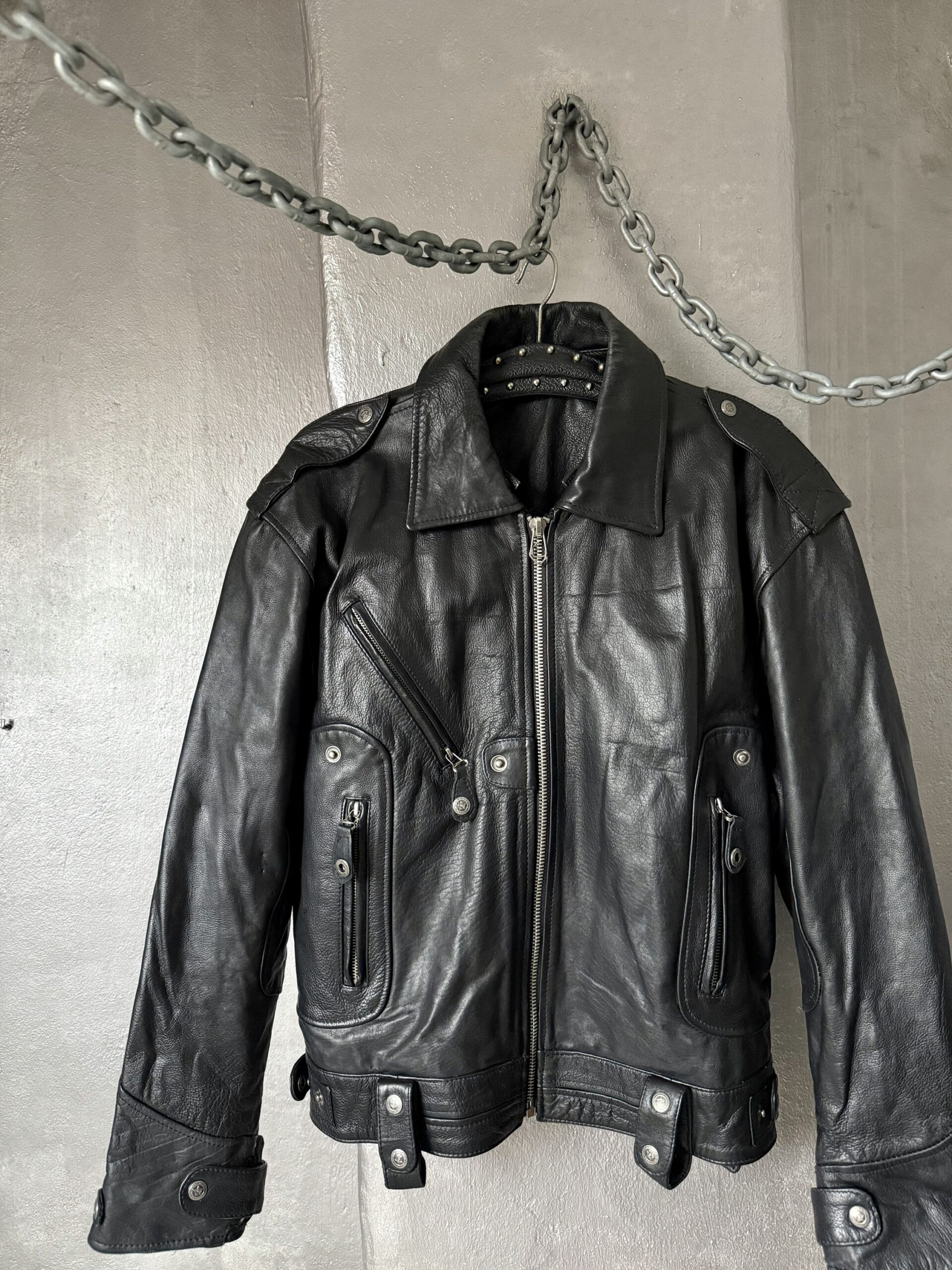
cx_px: 476
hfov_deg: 56.8
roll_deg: +0.3
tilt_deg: +0.6
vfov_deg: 71.6
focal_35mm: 24
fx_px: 880
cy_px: 635
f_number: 1.78
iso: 640
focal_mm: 6.76
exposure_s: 1/60
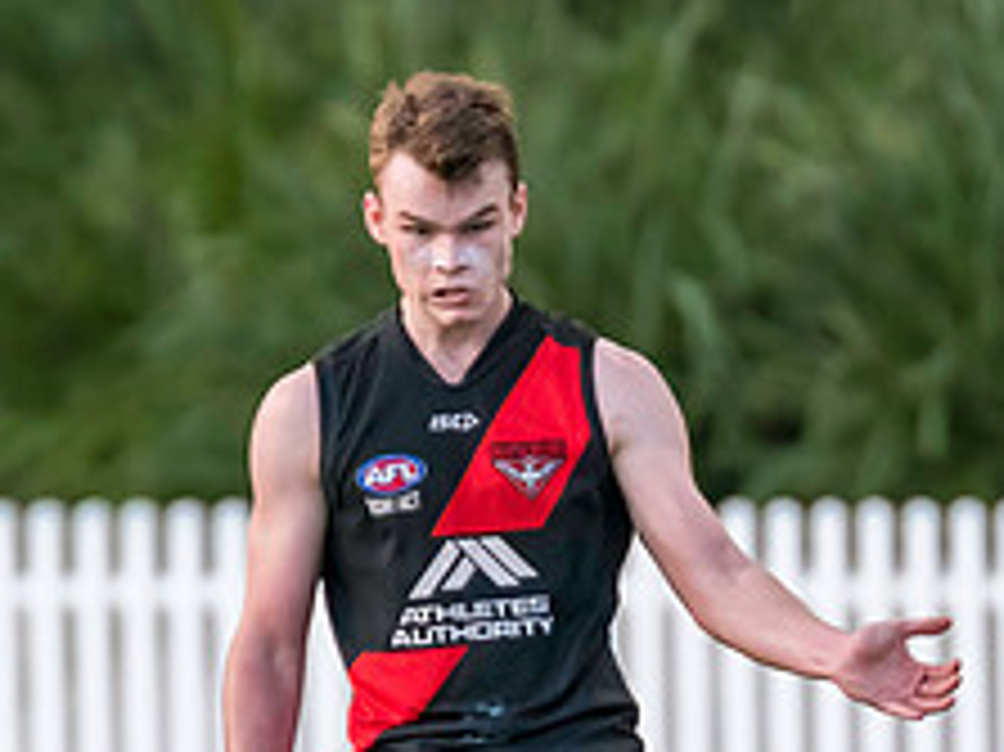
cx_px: 351
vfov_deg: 0.8
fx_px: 52991
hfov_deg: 1.1
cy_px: 898
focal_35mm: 1828
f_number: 4
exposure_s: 1/1250
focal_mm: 420
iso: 2500
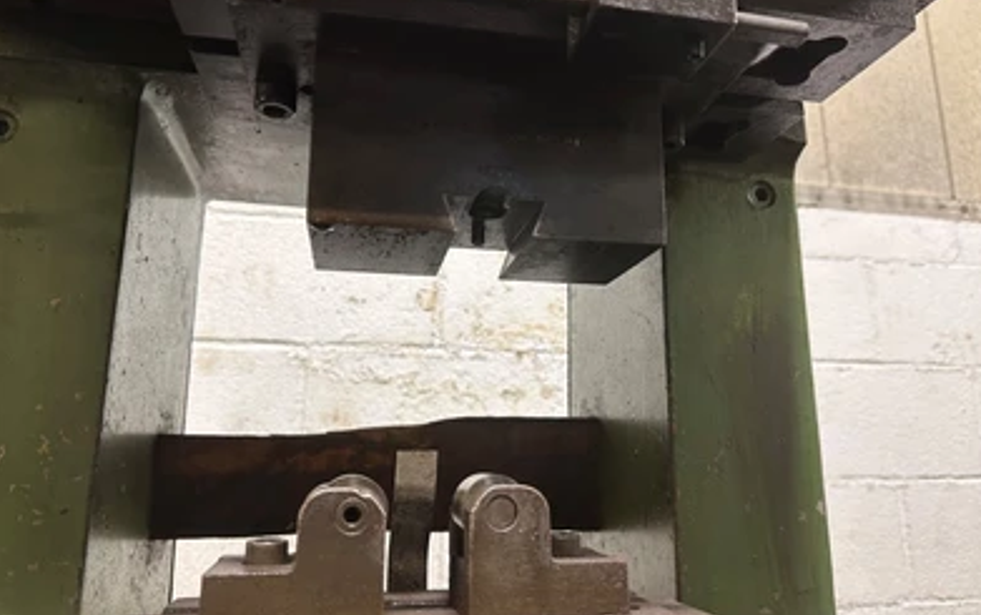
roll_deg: -0.8
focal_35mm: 26
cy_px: 299
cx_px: 497
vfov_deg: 47.7
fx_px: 696
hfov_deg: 70.4
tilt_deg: +11.1
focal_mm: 6.86
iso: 160
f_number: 1.78
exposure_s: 1/60
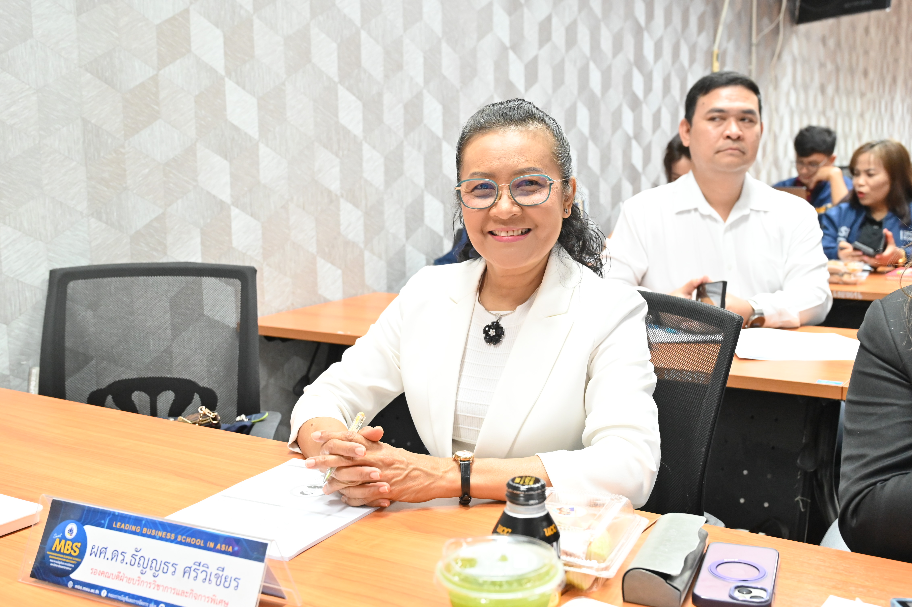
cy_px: 304
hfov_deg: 47.4
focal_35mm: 41
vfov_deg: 32.6
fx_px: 1038
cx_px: 456
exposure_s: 1/60
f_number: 5.6
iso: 5000
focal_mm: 41
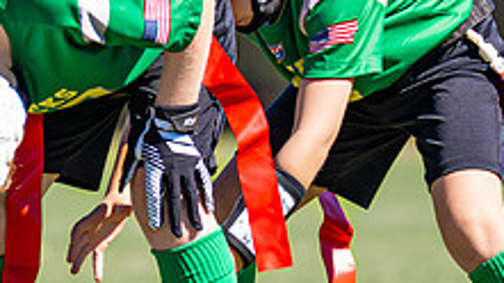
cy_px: 87
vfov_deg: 1.3
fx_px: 12768
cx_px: 228
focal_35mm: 956
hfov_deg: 2.3
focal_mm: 200
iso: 200
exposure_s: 1/2500
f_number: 2.8
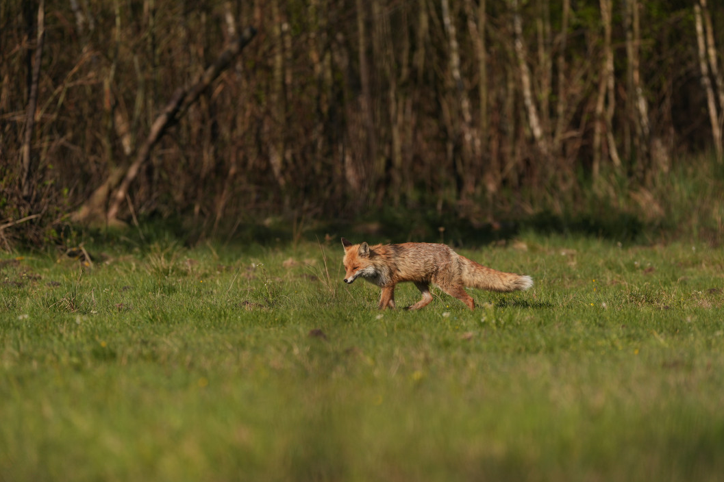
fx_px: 8082
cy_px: 242
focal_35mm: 402
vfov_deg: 3.4
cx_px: 363
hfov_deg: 5.1
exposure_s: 1/2000
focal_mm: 400
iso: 400
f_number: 5.6
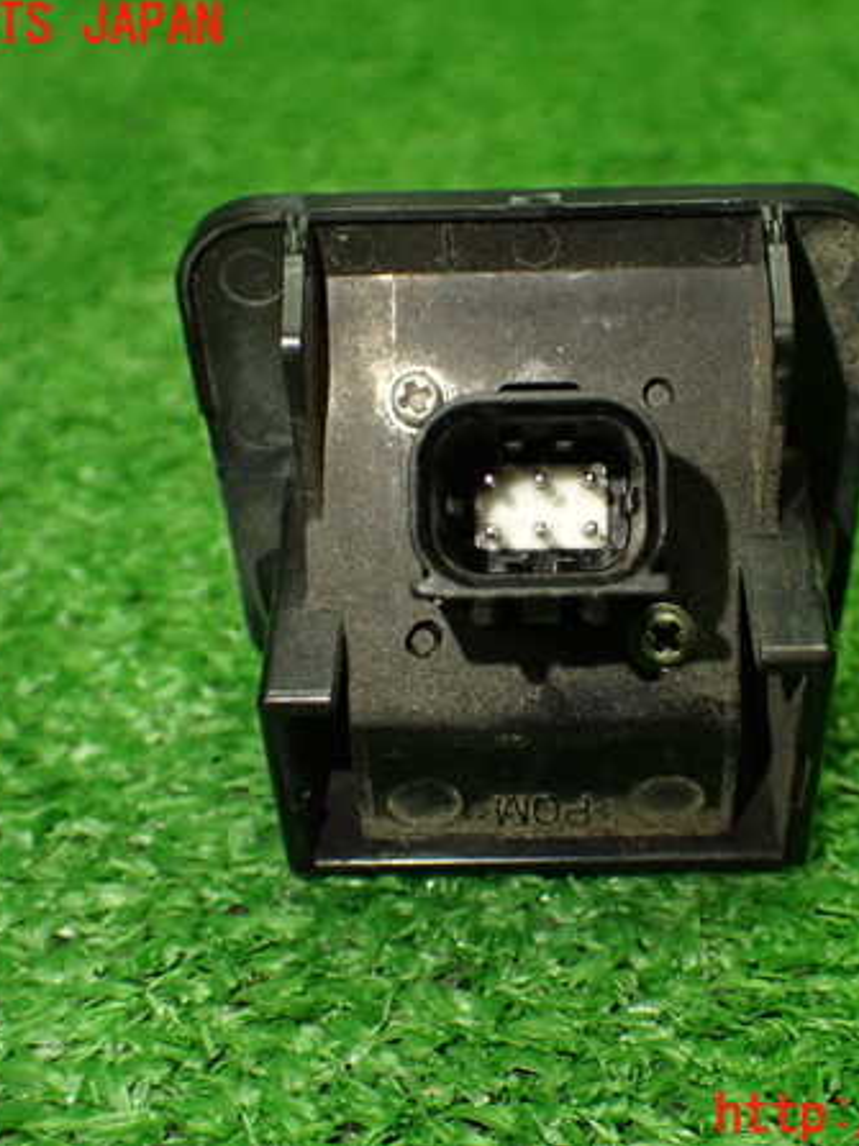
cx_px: 526
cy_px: 572
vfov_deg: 37.5
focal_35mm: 51
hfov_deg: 28.5
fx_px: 1688
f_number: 2.7
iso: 640
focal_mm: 6.83
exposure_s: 1/160
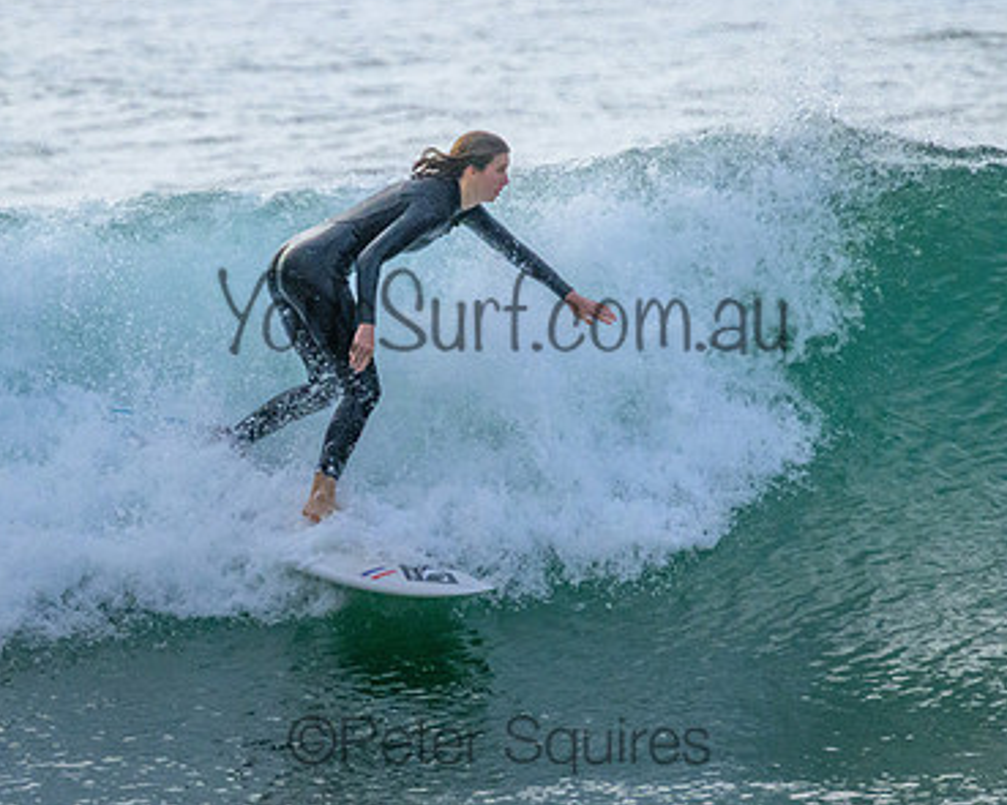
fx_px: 35188
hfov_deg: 1.6
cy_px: 288
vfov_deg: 1.3
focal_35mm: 1181
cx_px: 499
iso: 6400
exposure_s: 1/2000
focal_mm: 800
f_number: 11
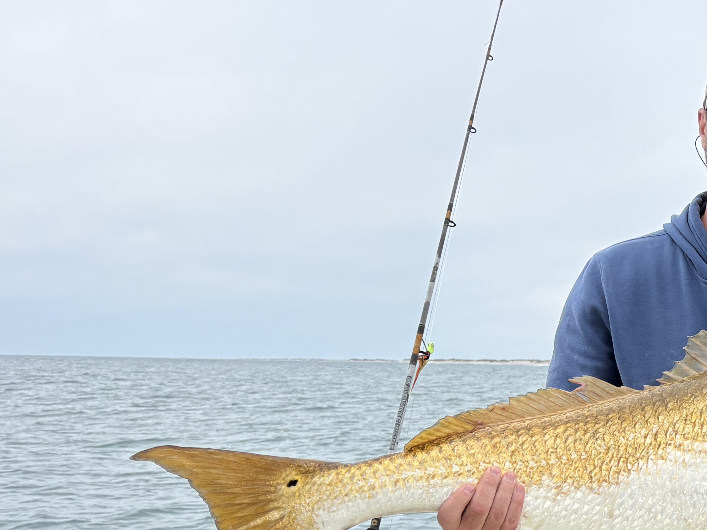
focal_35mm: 66
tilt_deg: -8.5
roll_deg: +0.1
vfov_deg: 21.4
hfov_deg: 25.8
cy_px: 536
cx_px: 883
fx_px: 1348
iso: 50
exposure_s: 1/4065
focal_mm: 5.96
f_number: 1.6
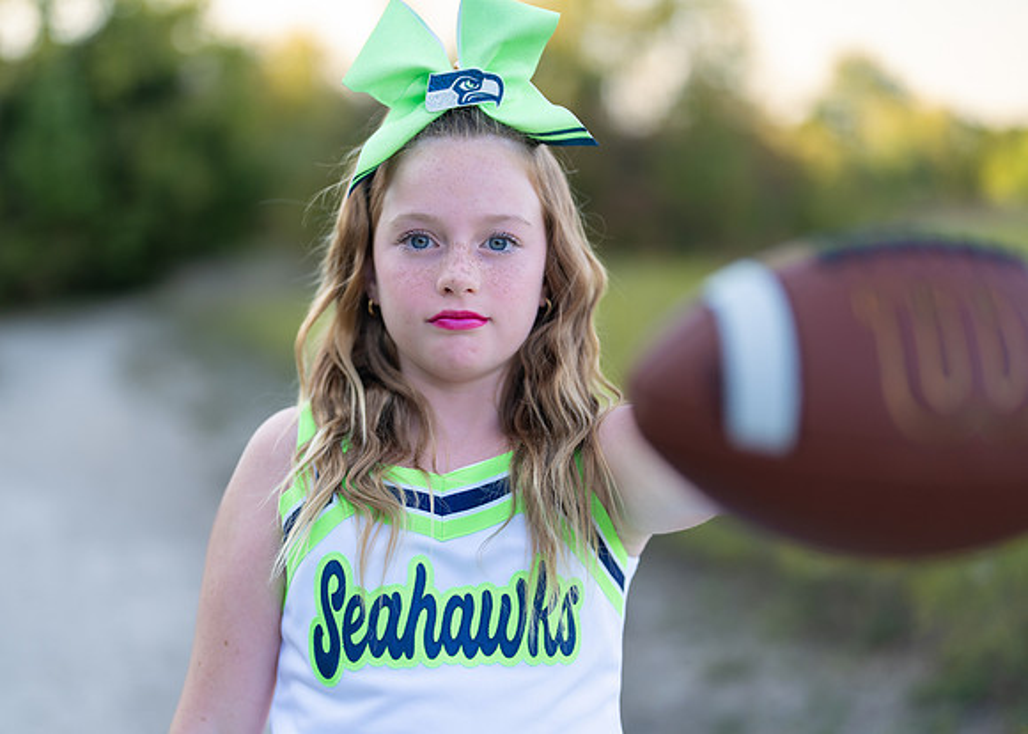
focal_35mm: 57
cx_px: 435
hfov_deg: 34.4
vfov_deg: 25.0
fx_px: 1656
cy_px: 393
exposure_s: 1/1250
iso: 100
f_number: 1.2
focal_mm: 50
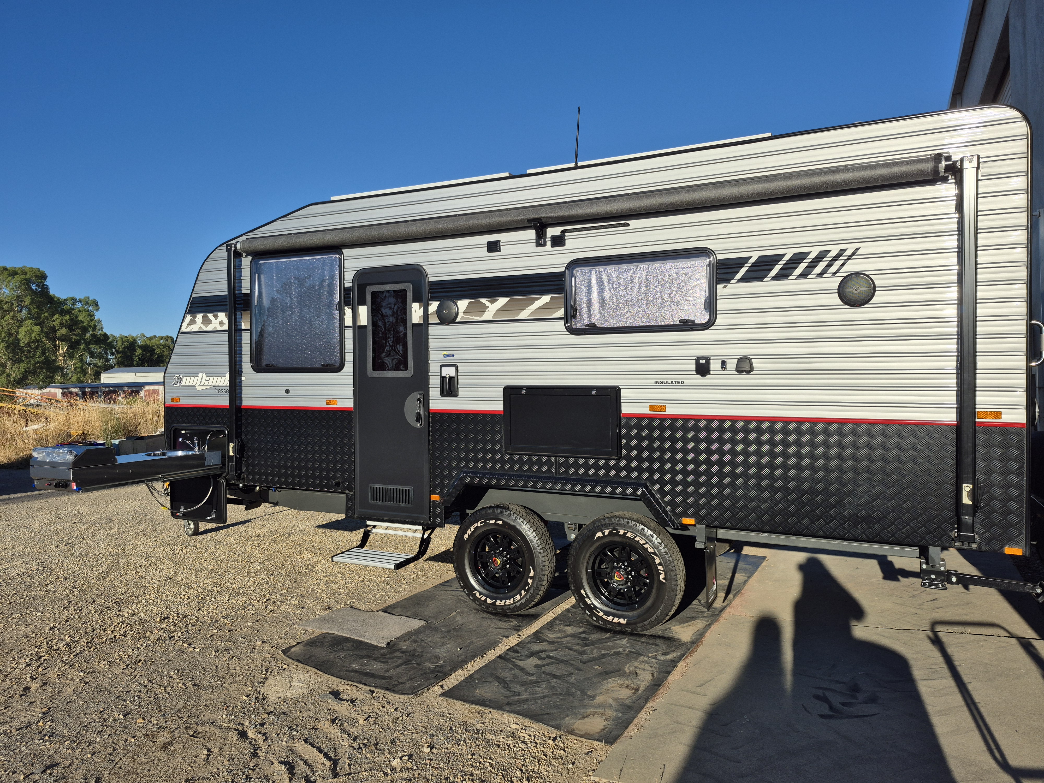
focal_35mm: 23
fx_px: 694
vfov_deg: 58.9
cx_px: 522
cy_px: 392
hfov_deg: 73.9
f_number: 1.8
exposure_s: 1/3304
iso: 25
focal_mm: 5.4
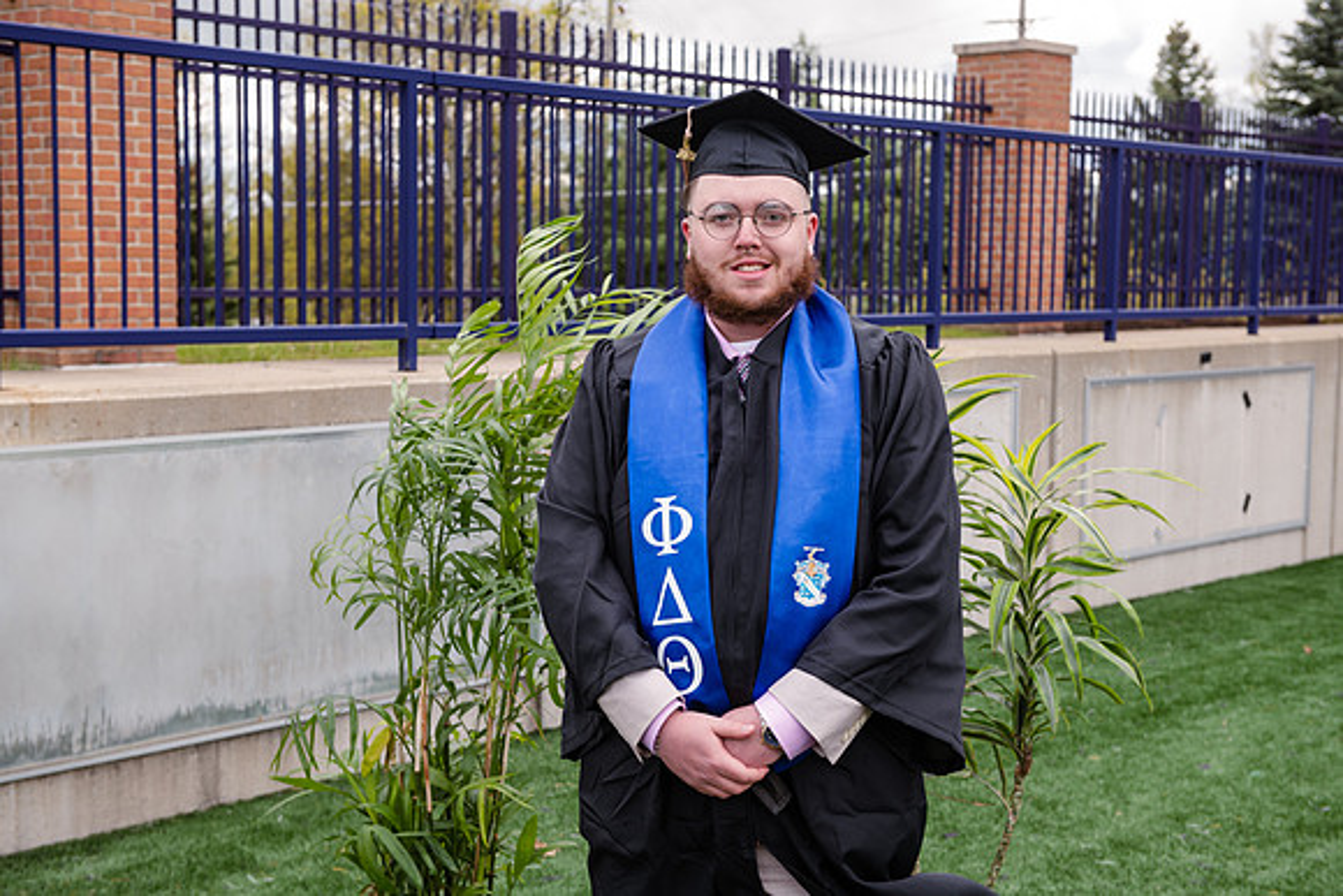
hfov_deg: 35.6
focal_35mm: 56
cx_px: 672
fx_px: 2090
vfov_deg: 24.2
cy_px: 448
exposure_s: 1/200
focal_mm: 56
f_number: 5.6
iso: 160
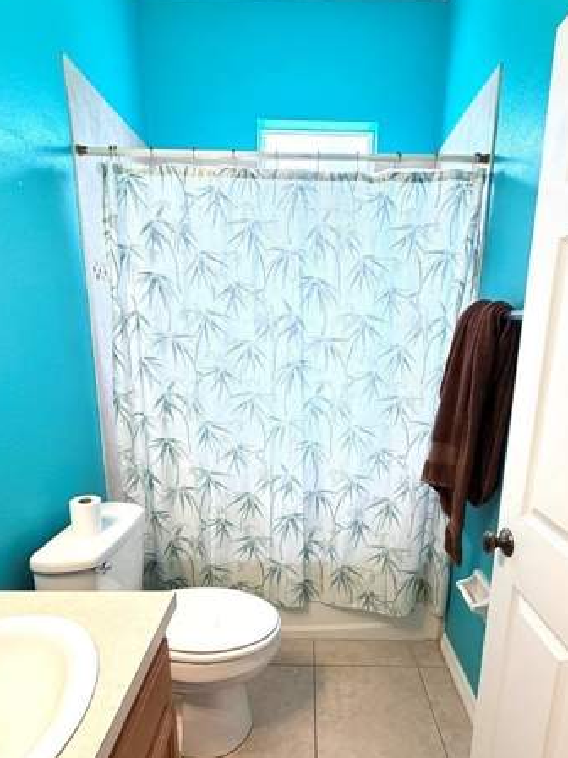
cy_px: 438
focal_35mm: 20
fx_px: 438
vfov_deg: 81.2
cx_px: 308
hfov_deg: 65.9
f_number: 2.2
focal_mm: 2.22
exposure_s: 1/60
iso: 400
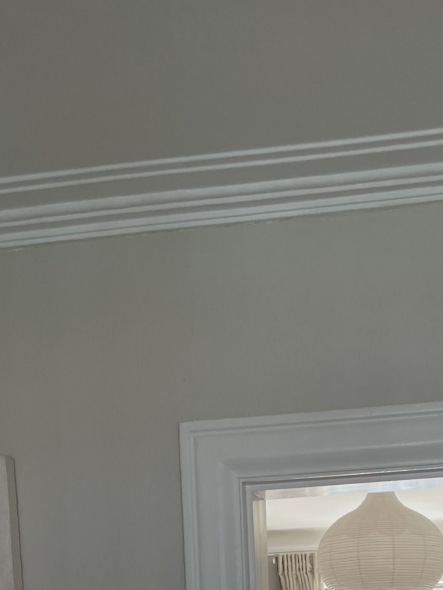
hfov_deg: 21.9
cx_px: 281
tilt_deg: -0.9
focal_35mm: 67
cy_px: 724
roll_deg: +2.9
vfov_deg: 25.7
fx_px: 1144
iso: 32
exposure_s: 1/186
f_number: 1.6
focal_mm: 4.2
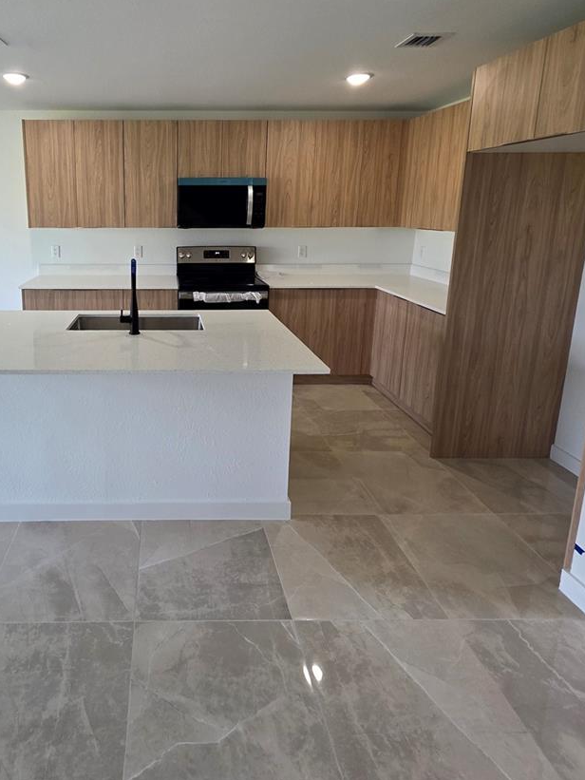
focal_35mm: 19
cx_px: 164
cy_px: 292
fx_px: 428
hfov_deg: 65.5
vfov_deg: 83.0
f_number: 1.9
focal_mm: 2.2
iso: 200
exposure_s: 1/120
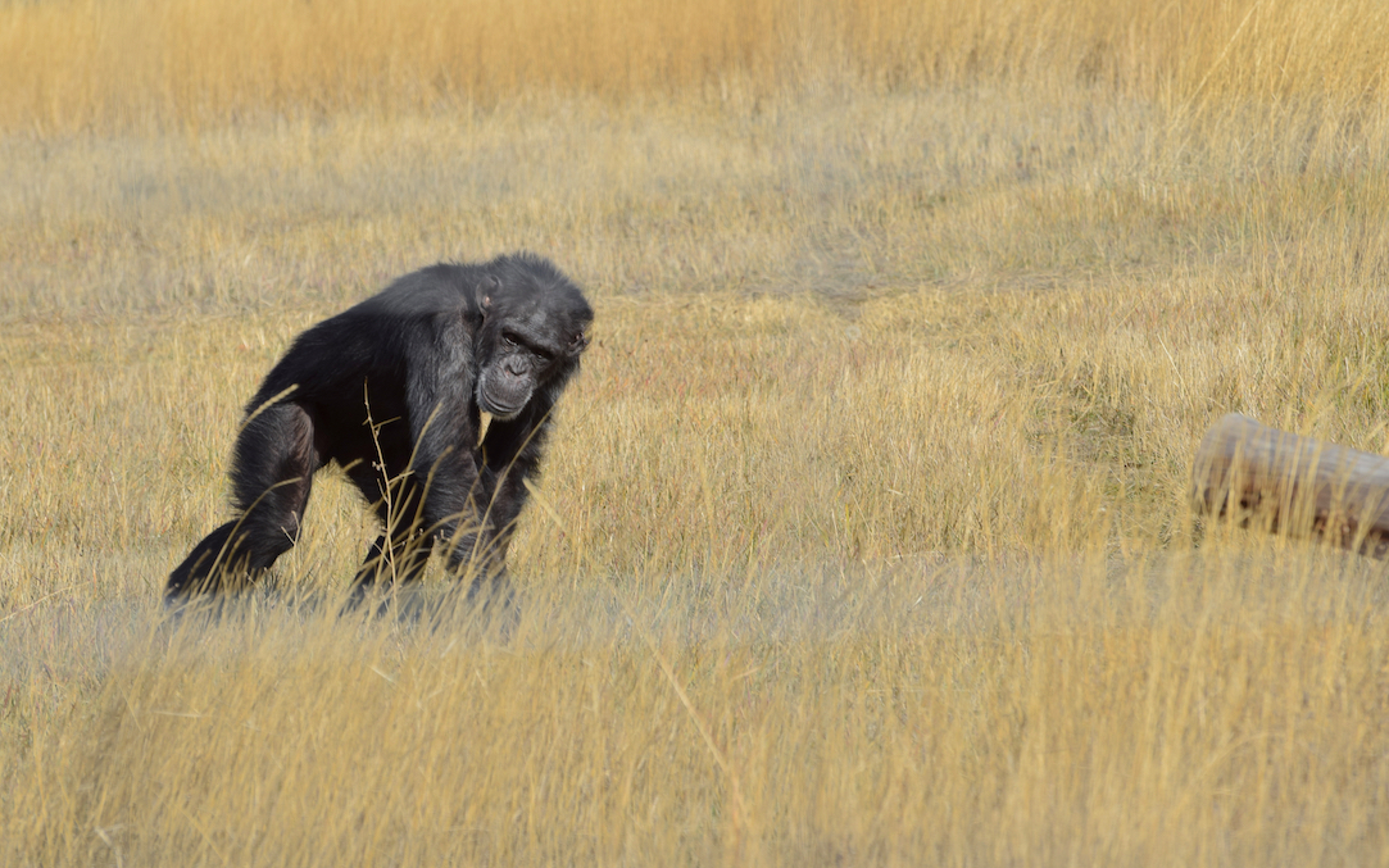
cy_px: 413
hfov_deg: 7.6
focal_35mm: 276
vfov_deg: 4.8
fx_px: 10448
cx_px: 695
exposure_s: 1/400
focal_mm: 180
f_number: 10
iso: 160
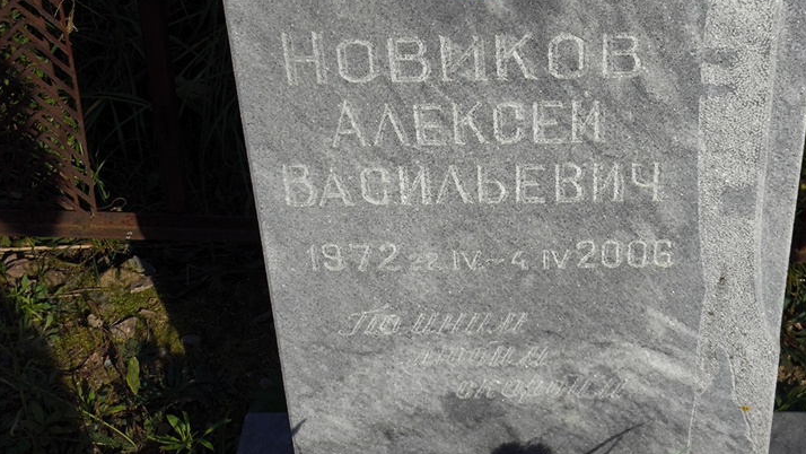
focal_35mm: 61
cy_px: 126
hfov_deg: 34.3
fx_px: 1304
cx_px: 448
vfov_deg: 19.6
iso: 50
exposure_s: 1/3243
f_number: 1.7
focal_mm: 4.71
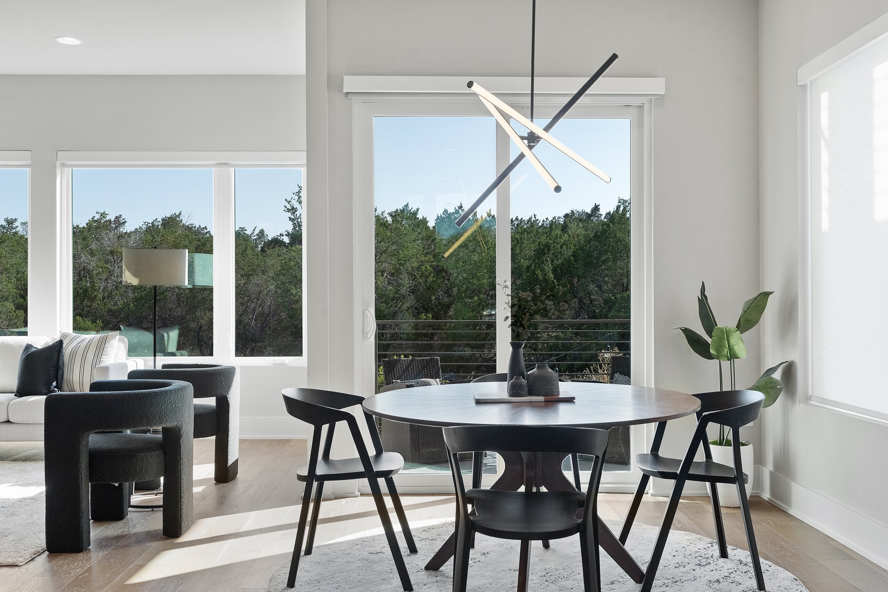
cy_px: 296
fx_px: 863
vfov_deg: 37.8
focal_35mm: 35
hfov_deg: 54.4
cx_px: 444
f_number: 8
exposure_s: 1/160
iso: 2000
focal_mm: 35
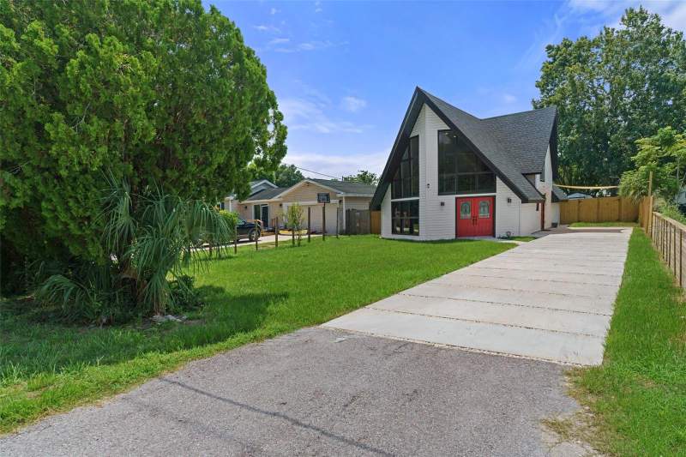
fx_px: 400
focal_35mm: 21
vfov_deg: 59.5
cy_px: 228
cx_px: 343
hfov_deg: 81.2
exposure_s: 1/320
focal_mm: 14
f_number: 8
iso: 640
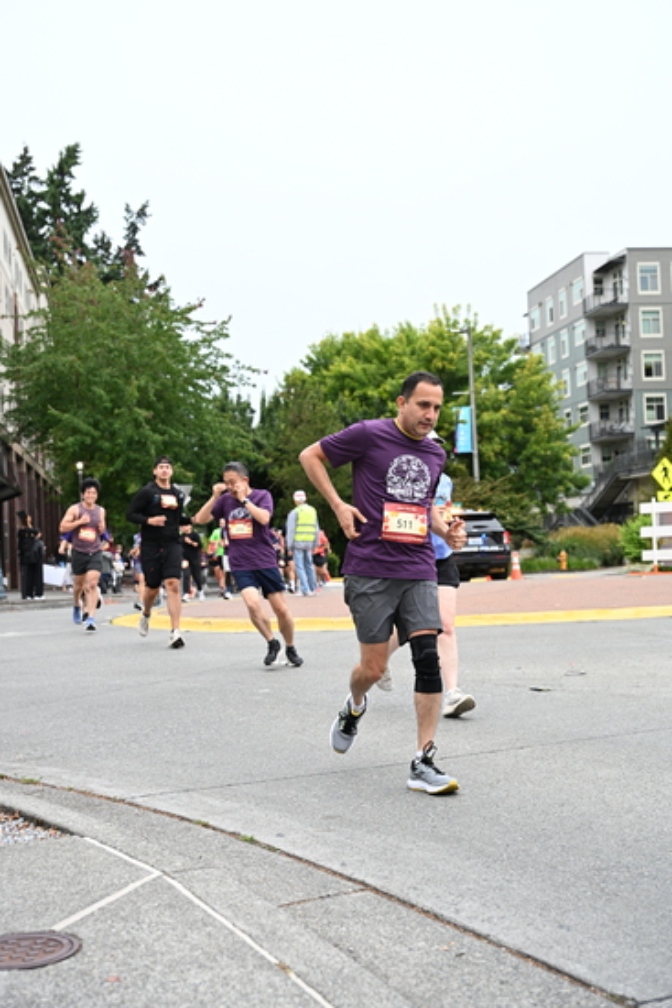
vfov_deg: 42.7
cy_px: 504
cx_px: 336
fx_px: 1287
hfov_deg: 29.3
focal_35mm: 46
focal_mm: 46
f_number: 4
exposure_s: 1/800
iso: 1600
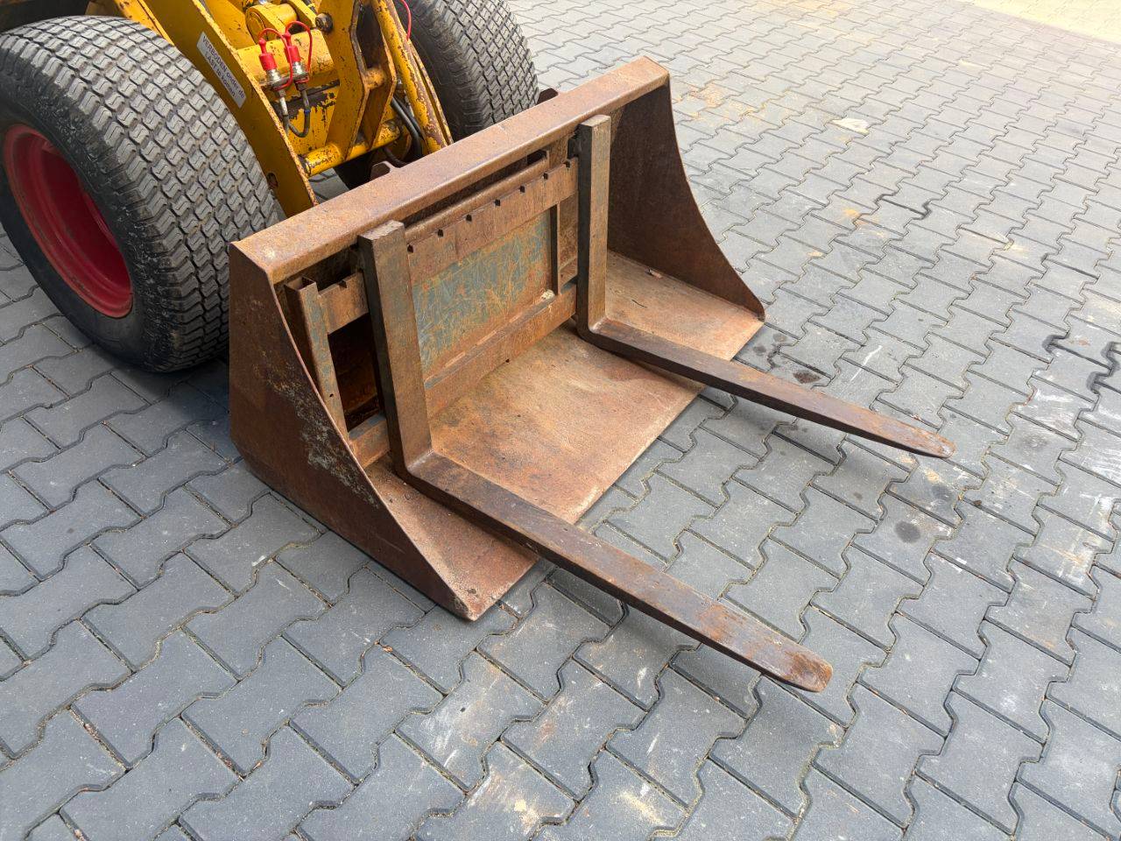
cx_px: 560
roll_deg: -4.8
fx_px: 842
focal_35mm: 26
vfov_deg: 53.1
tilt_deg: -38.3
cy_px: 420
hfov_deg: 67.3
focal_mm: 5.96
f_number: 1.6
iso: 40
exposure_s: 1/217
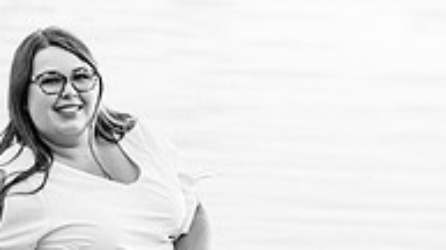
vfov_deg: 5.8
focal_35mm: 208
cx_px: 111
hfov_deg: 10.4
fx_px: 2457
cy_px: 370
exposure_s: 1/320
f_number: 2.8
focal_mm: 85
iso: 800
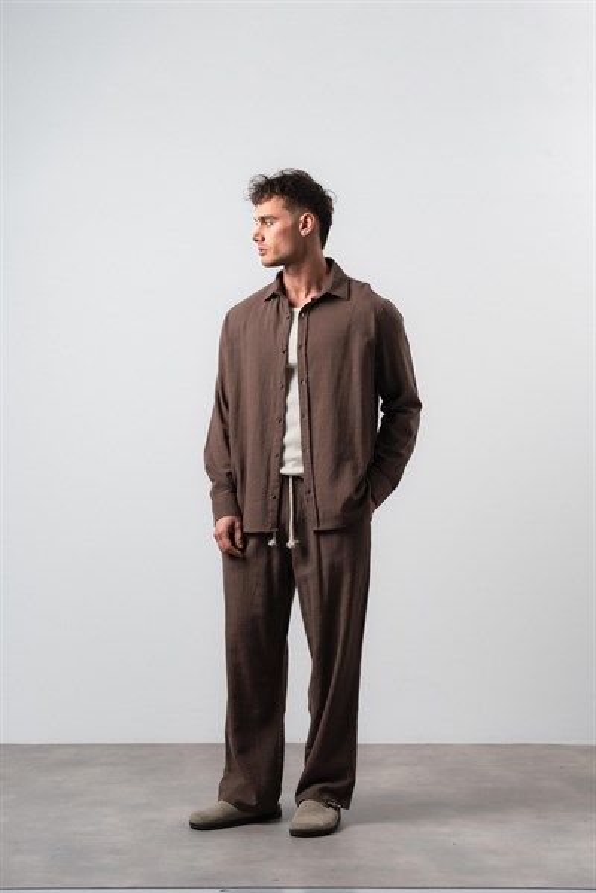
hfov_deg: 19.5
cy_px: 446
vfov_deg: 28.8
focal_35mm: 70
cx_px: 298
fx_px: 1738
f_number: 10
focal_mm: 70
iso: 100
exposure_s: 1/125
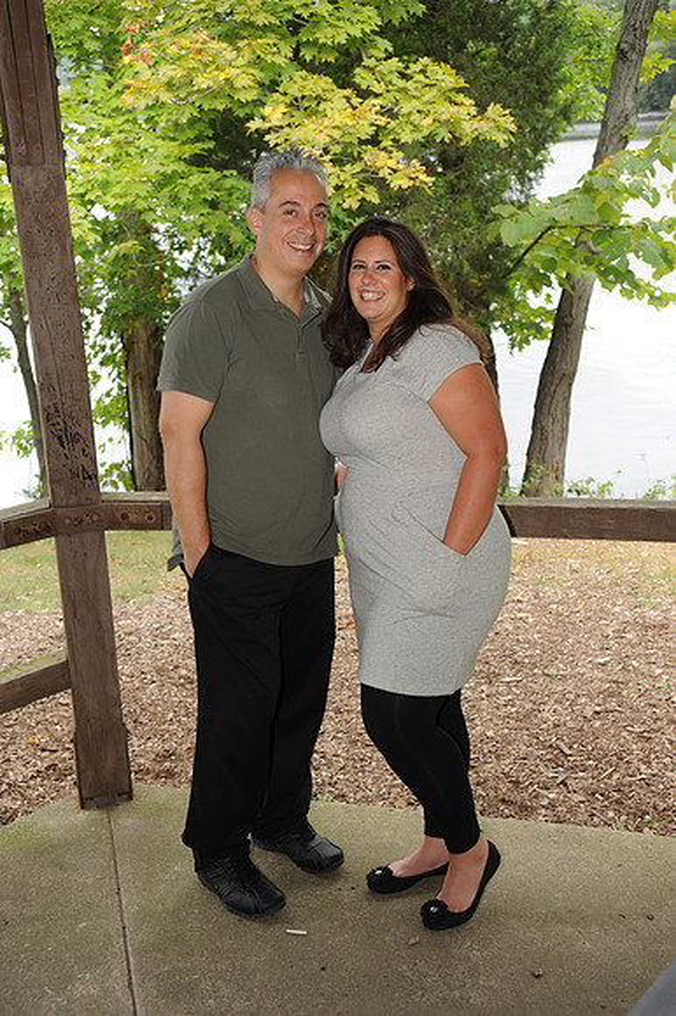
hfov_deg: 28.0
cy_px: 508
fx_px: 1354
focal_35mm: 48
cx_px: 338
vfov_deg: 41.1
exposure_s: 1/200
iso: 500
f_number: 5.6
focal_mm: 48
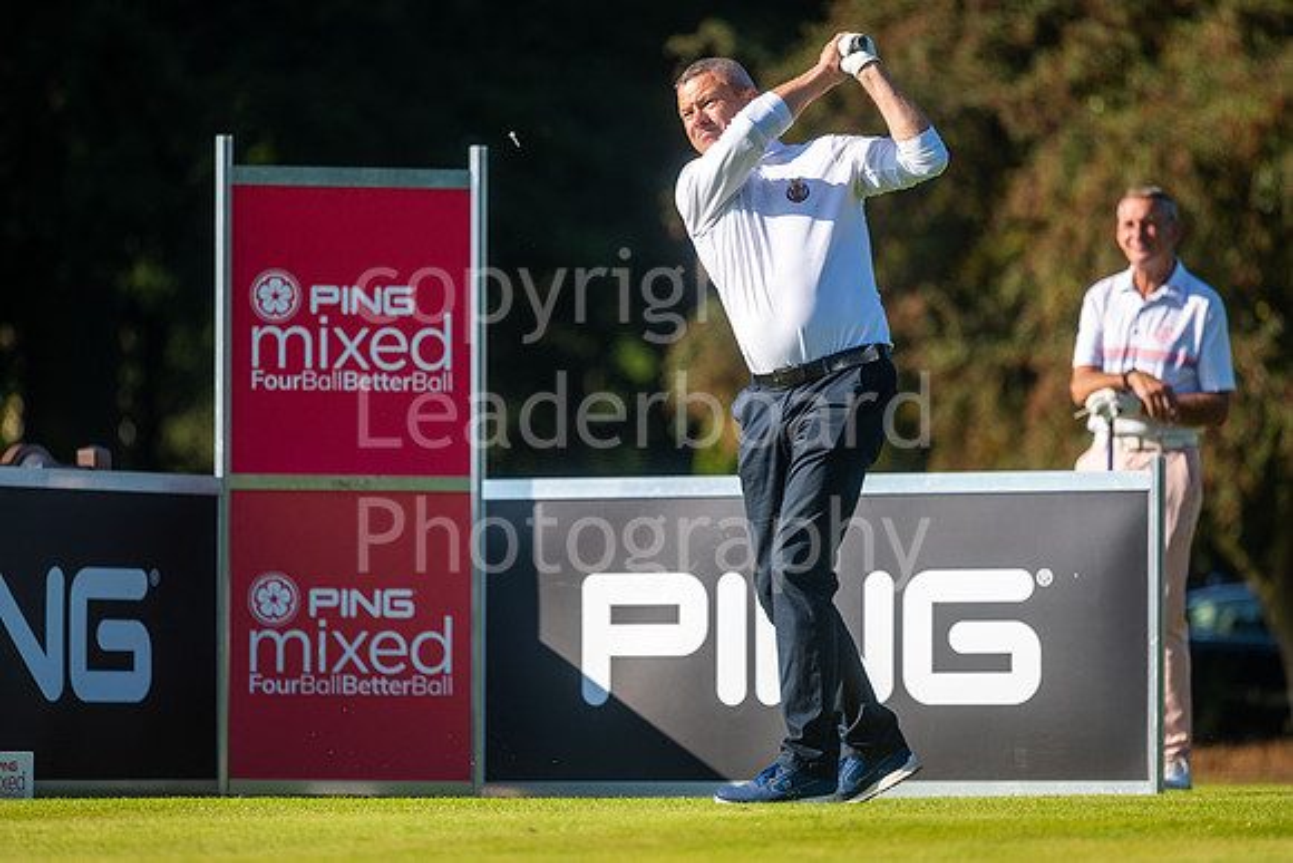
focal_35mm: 300
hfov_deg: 6.9
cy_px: 432
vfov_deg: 4.6
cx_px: 646
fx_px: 10777
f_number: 4.5
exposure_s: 1/2000
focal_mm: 300
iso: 250
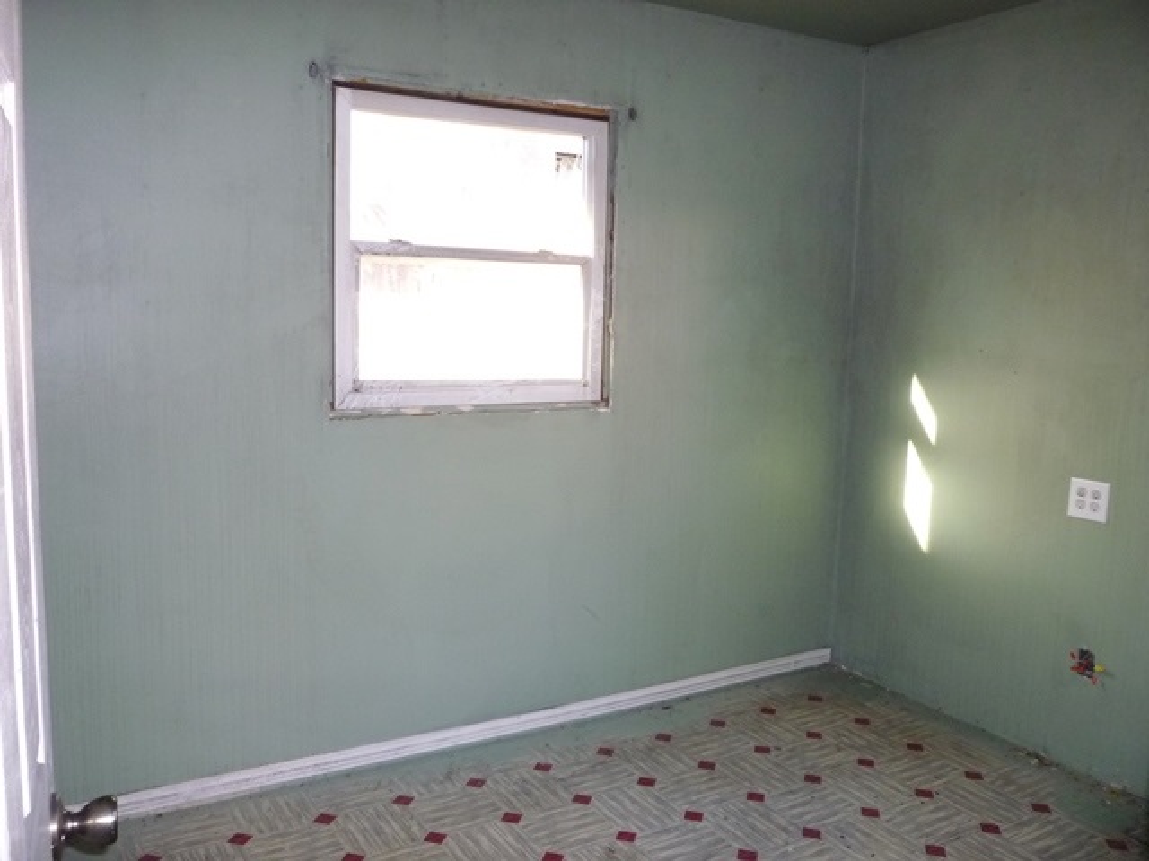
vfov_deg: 48.2
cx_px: 574
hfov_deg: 61.7
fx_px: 963
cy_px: 430
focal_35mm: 29
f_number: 3.3
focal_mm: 5.2
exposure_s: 1/30
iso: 200
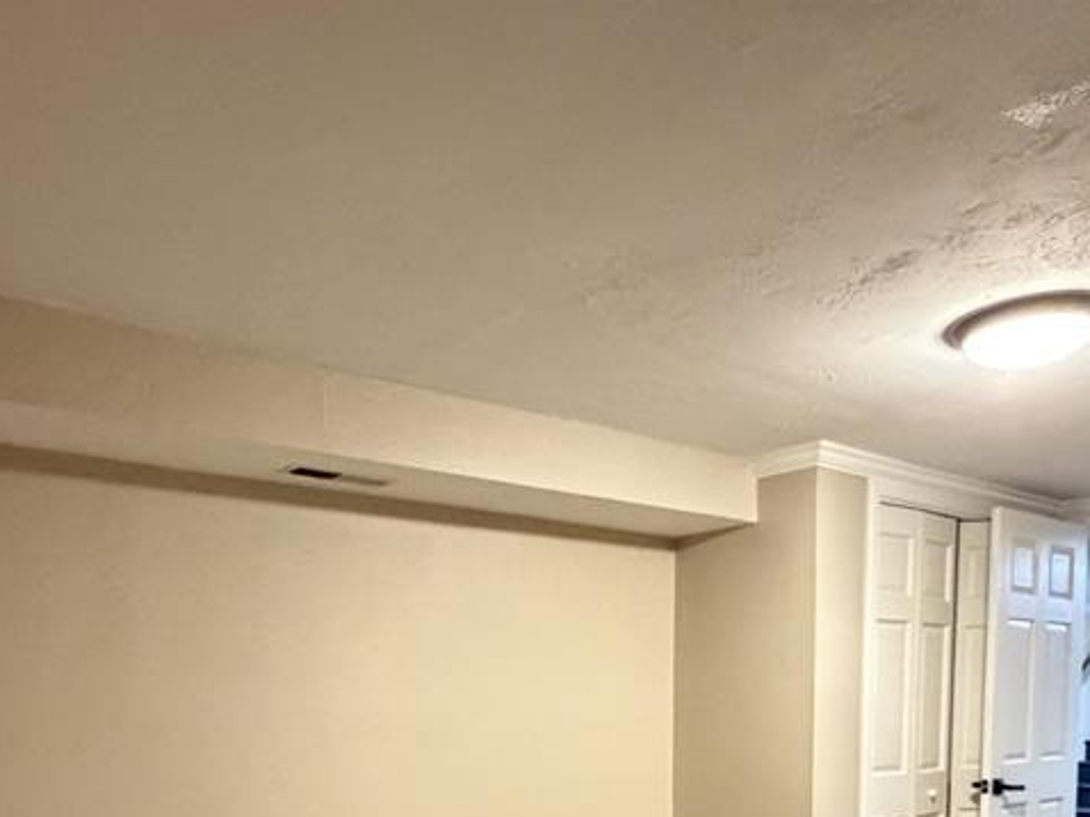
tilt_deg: -3.4
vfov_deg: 42.1
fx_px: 944
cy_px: 767
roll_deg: +0.7
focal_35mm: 30
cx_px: 524
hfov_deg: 60.0
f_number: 2.2
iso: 1000
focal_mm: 2.22
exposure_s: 1/60
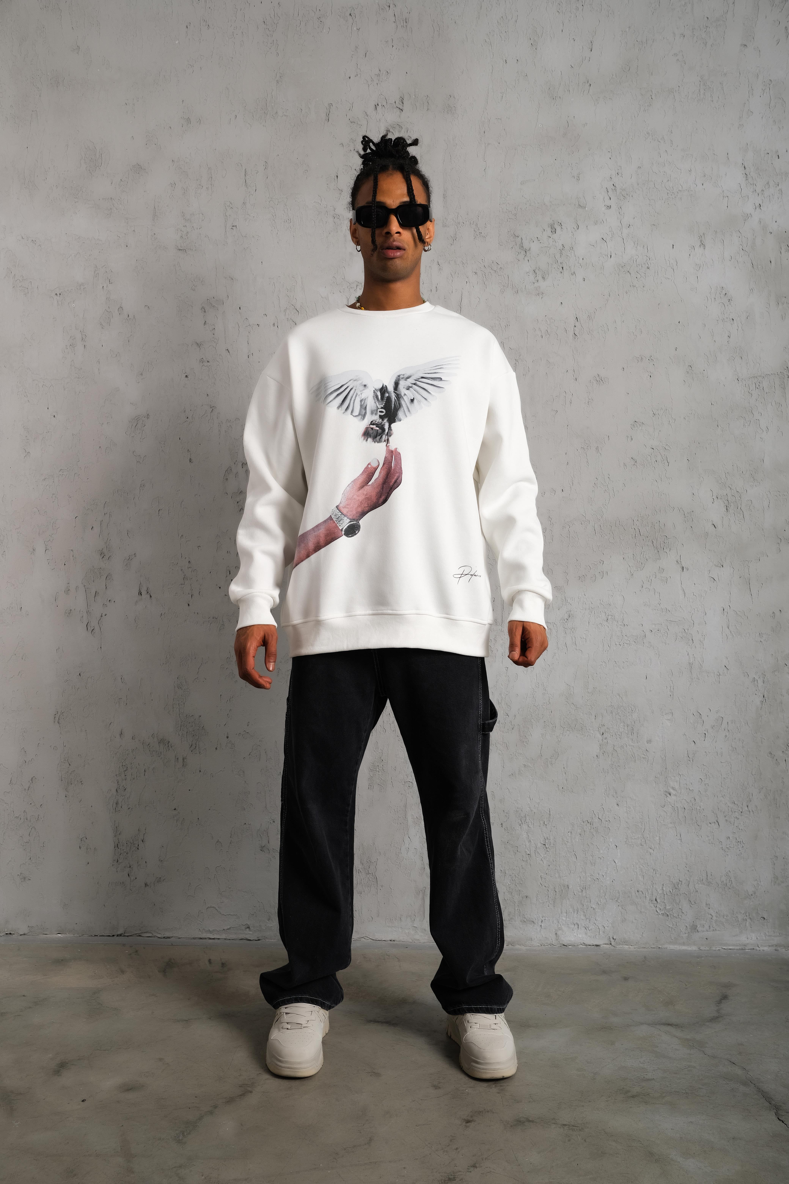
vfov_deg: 54.4
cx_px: 394
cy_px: 592
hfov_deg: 37.9
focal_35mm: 35
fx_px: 1151
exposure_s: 1/160
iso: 160
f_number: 5
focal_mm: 23
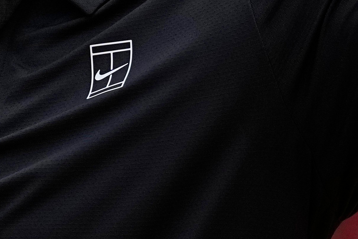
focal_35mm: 2126
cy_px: -400
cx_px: -13
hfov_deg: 1.0
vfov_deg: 0.6
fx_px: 21143
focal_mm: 300
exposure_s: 1/2500
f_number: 3.2
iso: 500
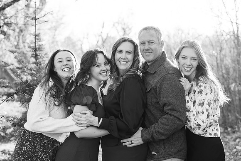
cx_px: 120
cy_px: 80
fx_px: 502
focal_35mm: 75
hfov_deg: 27.0
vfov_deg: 18.2
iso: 1000
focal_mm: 75
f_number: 4.5
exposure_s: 1/800
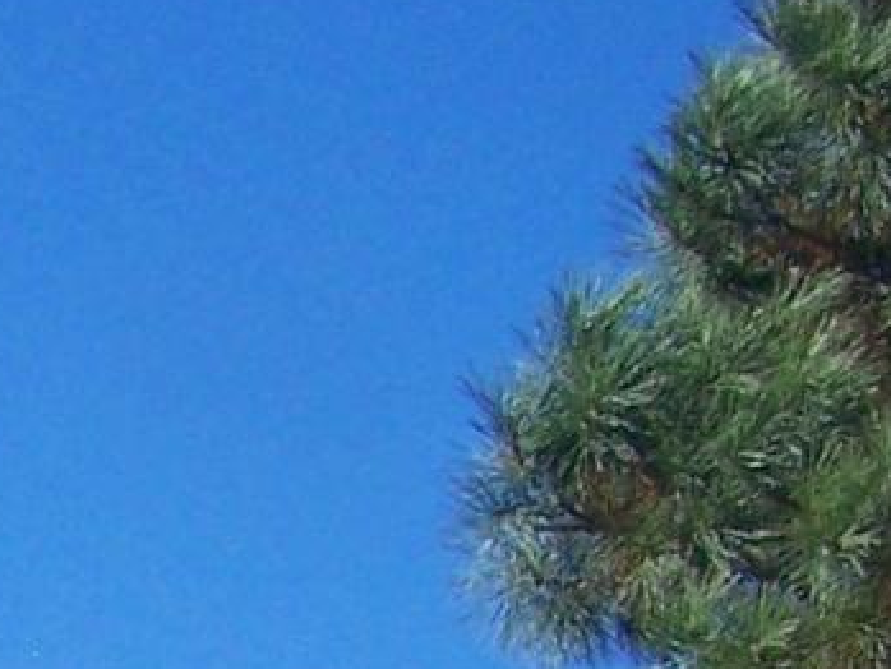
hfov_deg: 8.1
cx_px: -1305
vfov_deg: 6.2
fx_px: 5742
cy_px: 1884
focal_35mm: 223
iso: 80
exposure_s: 1/500
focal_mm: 6.3
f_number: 4
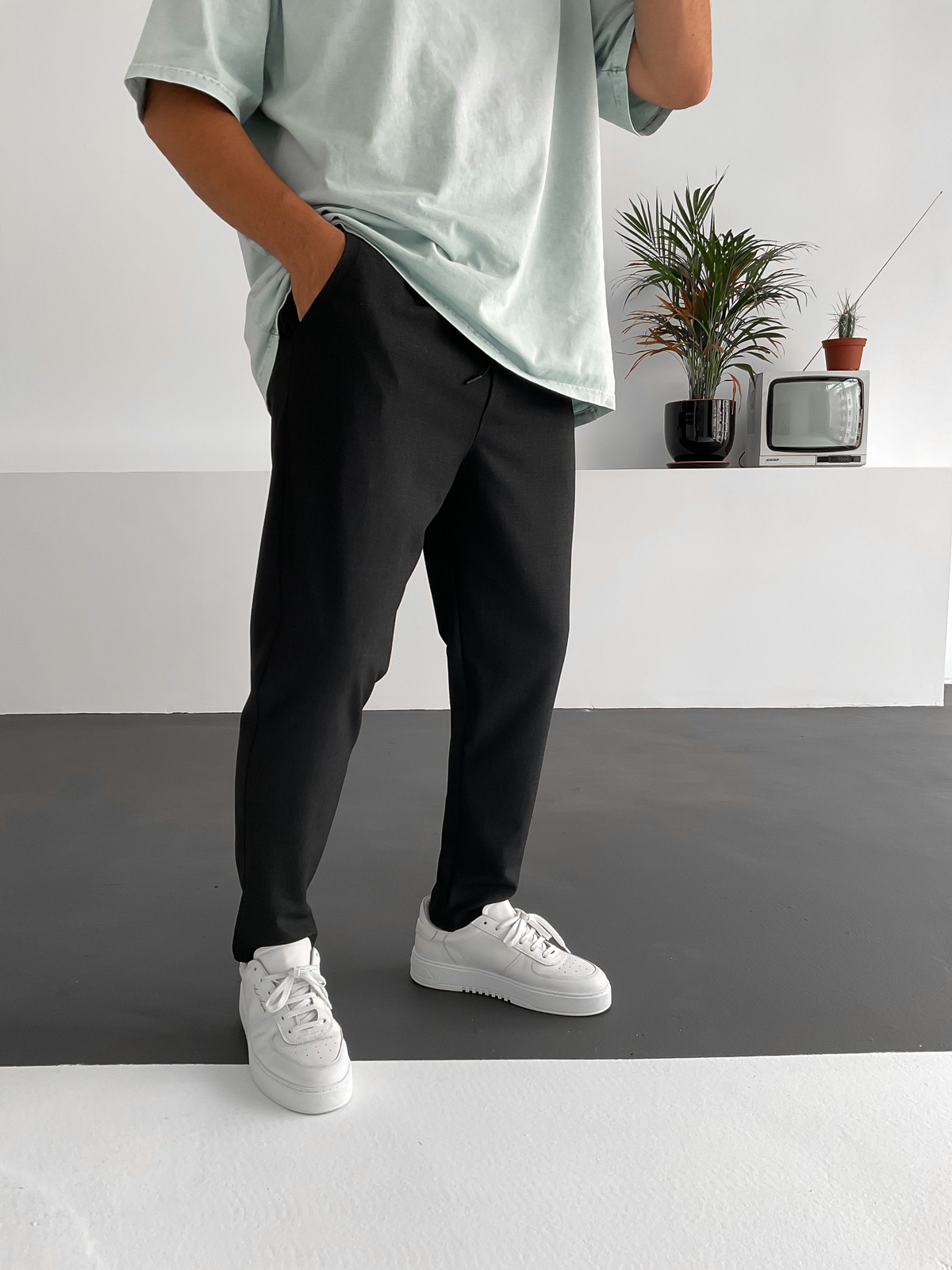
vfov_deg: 61.7
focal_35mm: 29
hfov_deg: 48.2
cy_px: 635
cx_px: 476
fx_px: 1063
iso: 32
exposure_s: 1/120
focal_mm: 3
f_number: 1.8
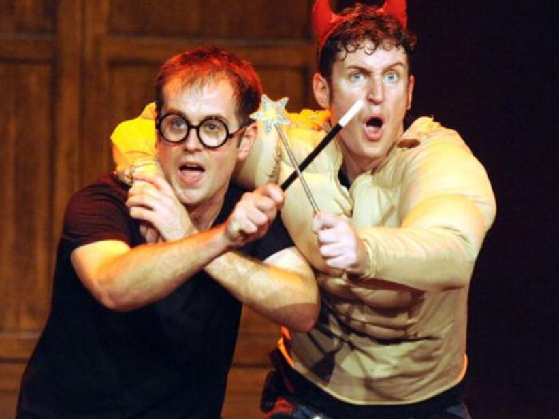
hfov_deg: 7.3
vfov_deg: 5.5
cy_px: 199
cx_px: 315
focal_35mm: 272
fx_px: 4393
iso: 6400
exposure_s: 1/200
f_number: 2.8
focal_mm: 155
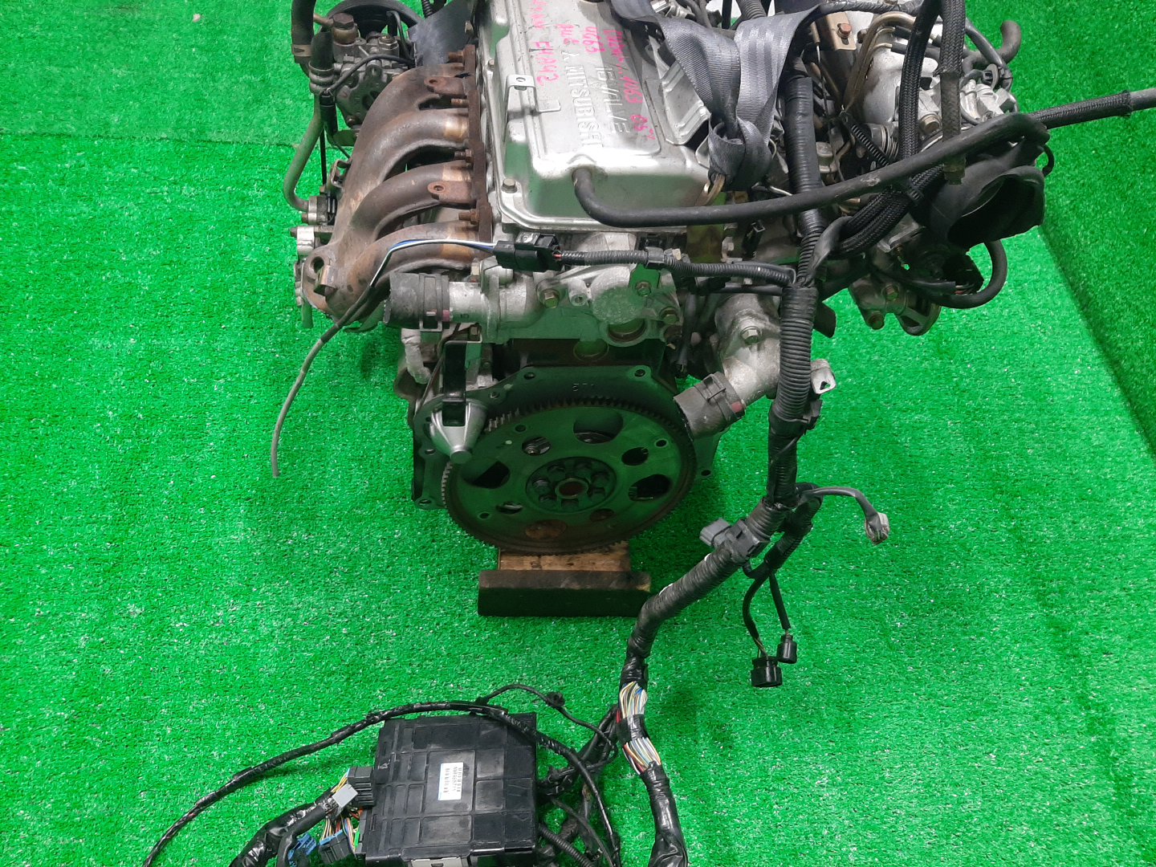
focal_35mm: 26
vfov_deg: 53.1
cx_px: 578
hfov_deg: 67.3
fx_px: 868
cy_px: 434
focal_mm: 3.93
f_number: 1.7
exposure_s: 1/50
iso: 198
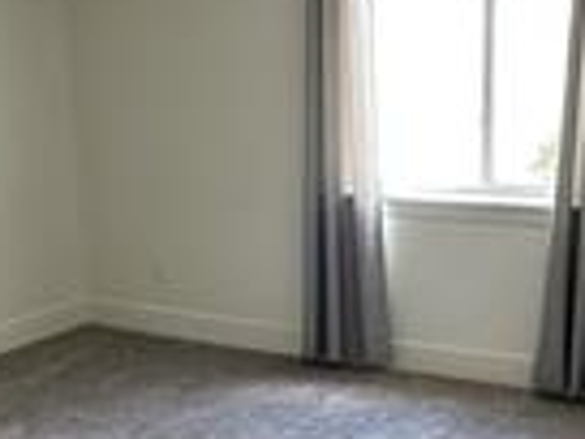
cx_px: 284
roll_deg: +1.3
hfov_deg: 29.4
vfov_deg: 22.1
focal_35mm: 66
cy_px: 312
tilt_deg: -13.3
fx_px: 1115
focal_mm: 2.22
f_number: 2.2
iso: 250
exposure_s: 1/99
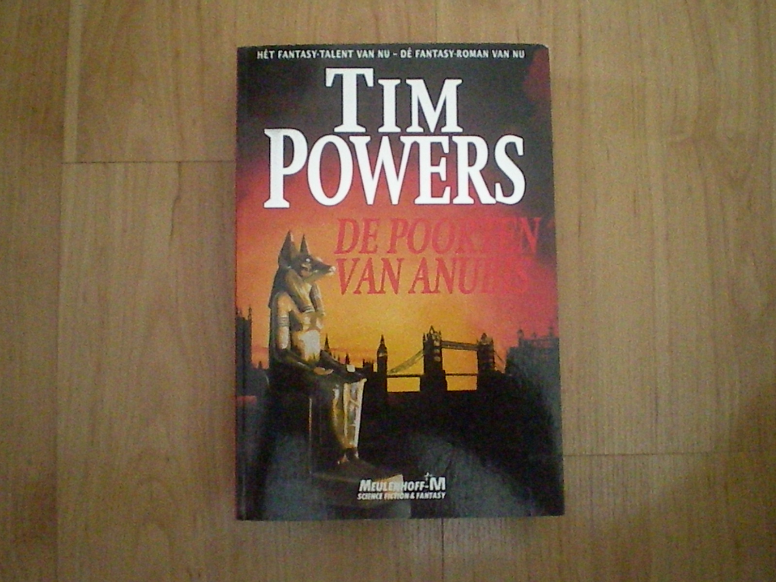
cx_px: 388
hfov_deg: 49.0
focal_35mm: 38
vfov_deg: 37.7
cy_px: 291
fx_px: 852
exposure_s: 1/92.7
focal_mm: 6.3
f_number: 3.1
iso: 1800
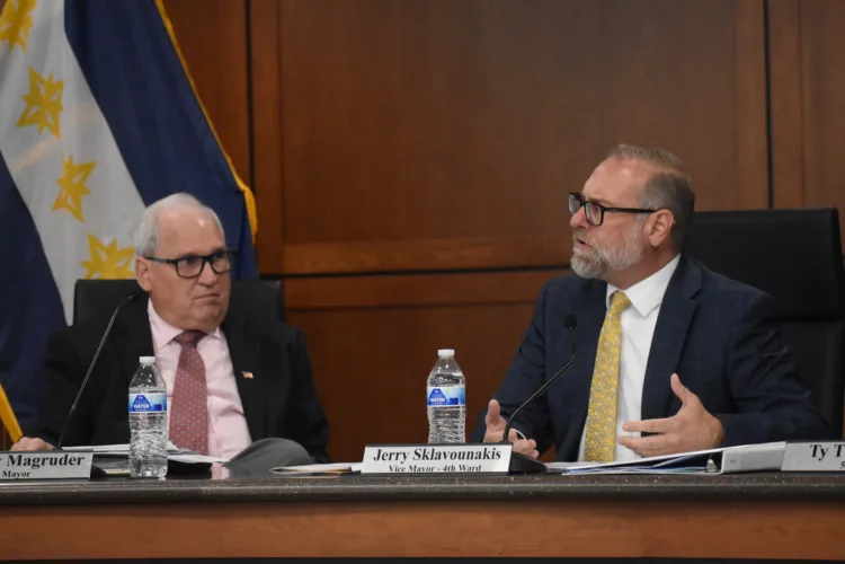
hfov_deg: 15.2
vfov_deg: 10.2
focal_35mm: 135
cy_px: 282
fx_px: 3169
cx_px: 422
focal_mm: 90
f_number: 4.8
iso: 4500
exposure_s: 1/250
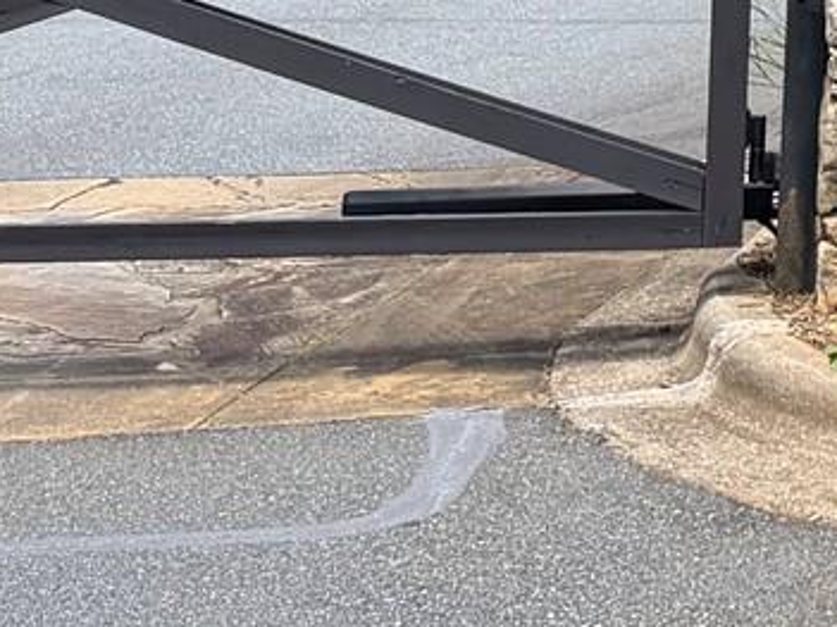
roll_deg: +0.2
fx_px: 3384
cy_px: -420
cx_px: 1936
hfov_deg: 11.8
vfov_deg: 10.1
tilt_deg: +2.9
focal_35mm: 140
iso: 100
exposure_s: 1/1192
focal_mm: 6.76
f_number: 1.78
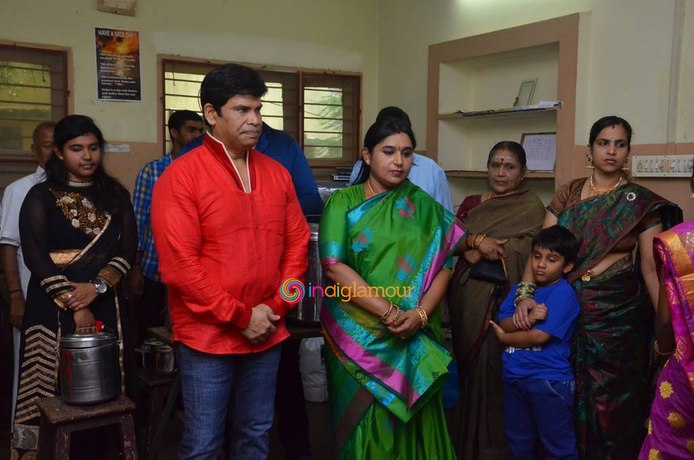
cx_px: 347
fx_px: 866
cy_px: 230
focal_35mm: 45
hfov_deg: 43.7
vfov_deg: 29.7
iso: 1600
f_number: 7.1
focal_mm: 30
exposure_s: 1/125
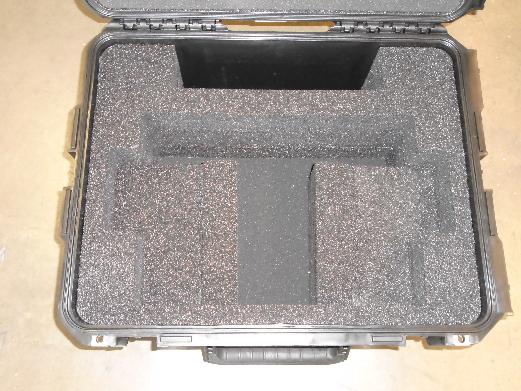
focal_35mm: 36
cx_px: 260
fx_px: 542
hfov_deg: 51.4
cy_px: 196
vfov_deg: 39.7
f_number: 3.8
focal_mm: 6.4
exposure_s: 1/40
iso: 640
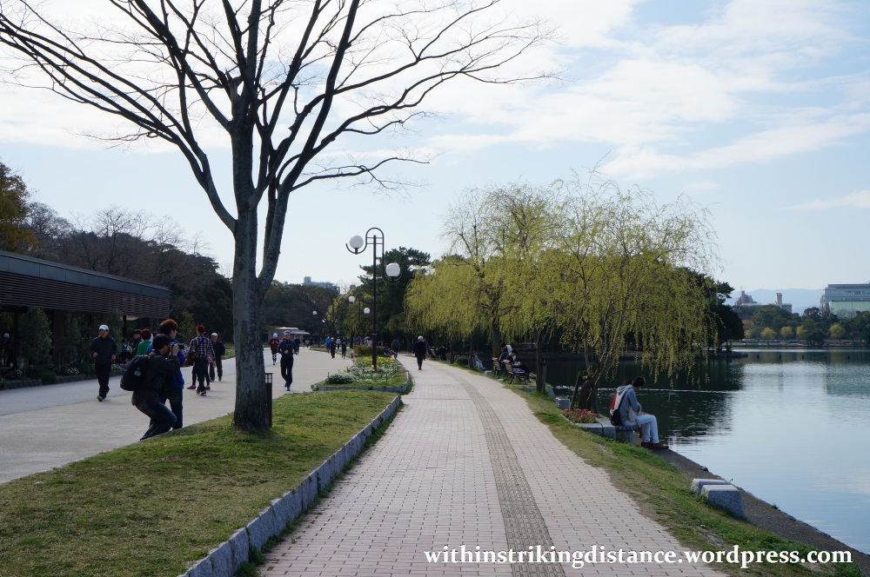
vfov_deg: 32.9
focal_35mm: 40
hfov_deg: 48.0
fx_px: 977
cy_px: 288
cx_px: 435
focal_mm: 27
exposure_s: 1/320
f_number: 13
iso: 200
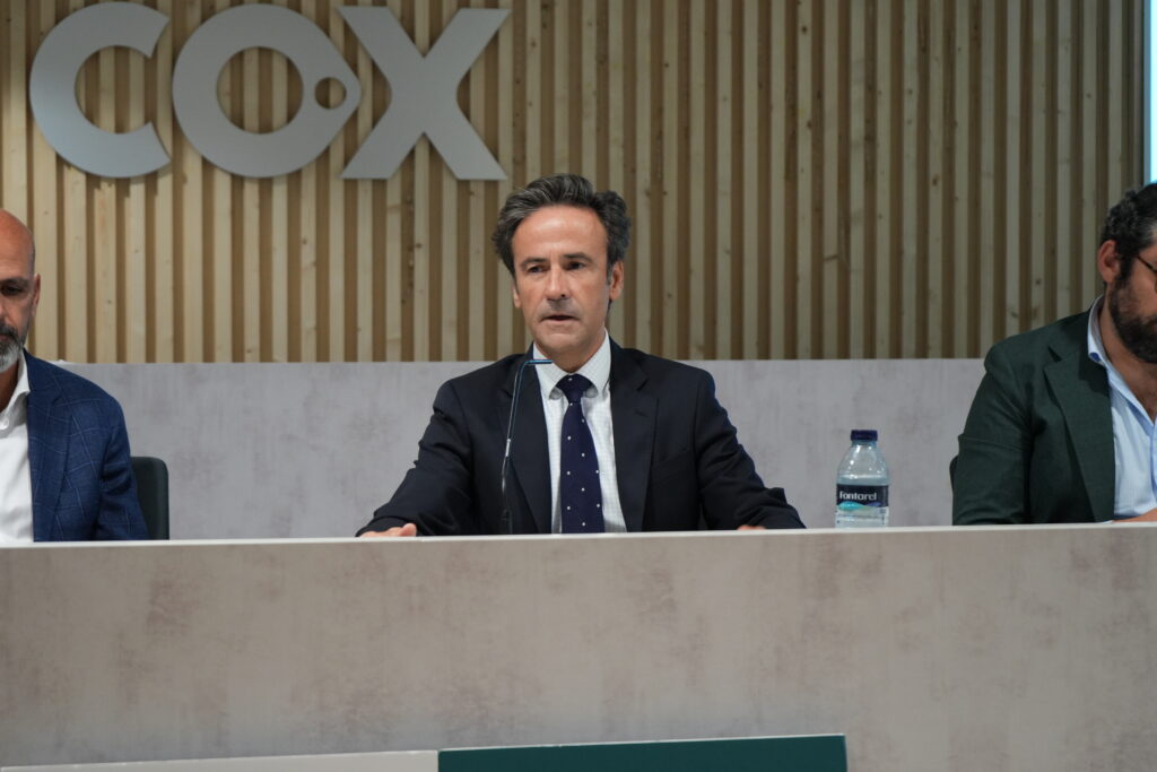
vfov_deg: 19.5
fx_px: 2250
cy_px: 386
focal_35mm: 70
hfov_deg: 28.8
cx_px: 578
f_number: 5.6
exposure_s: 1/80
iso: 3200
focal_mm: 70
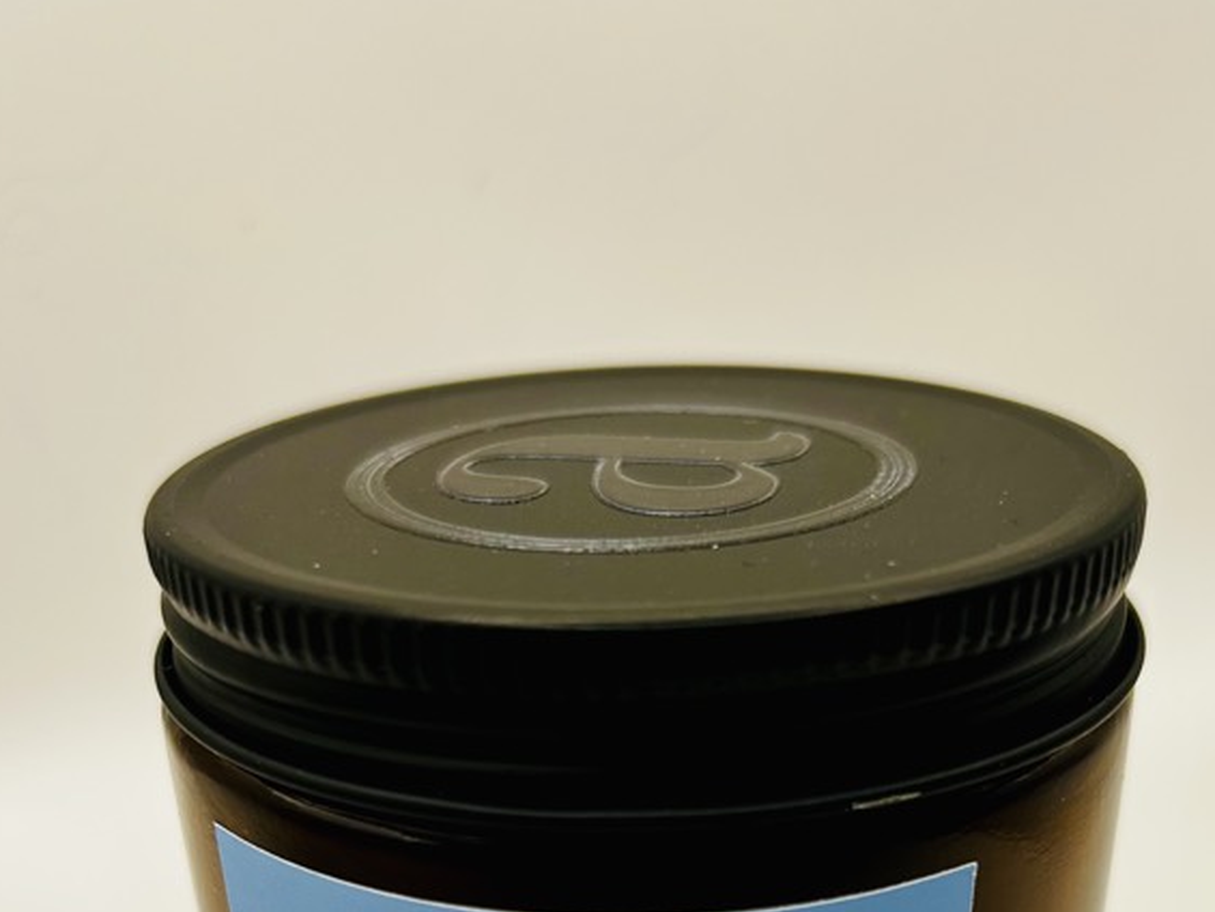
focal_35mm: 46
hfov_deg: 41.2
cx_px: 654
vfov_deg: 28.0
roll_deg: +1.2
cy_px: 1065
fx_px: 1615
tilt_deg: -33.9
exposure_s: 1/377
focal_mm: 5.7
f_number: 1.5
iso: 50
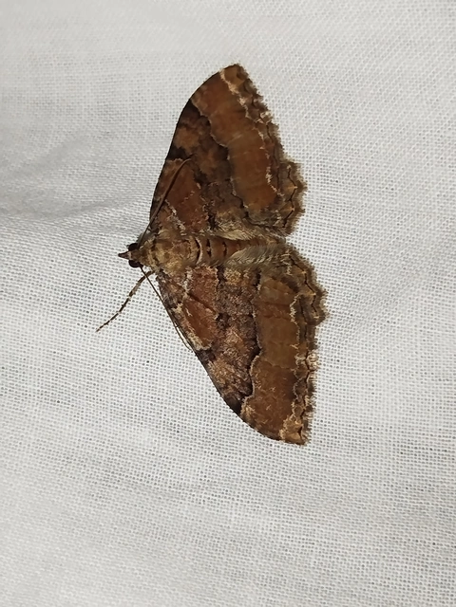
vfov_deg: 25.7
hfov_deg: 19.4
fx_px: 1335
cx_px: 228
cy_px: 304
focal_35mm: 76
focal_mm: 5.31
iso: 125
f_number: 1.7
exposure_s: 1/50
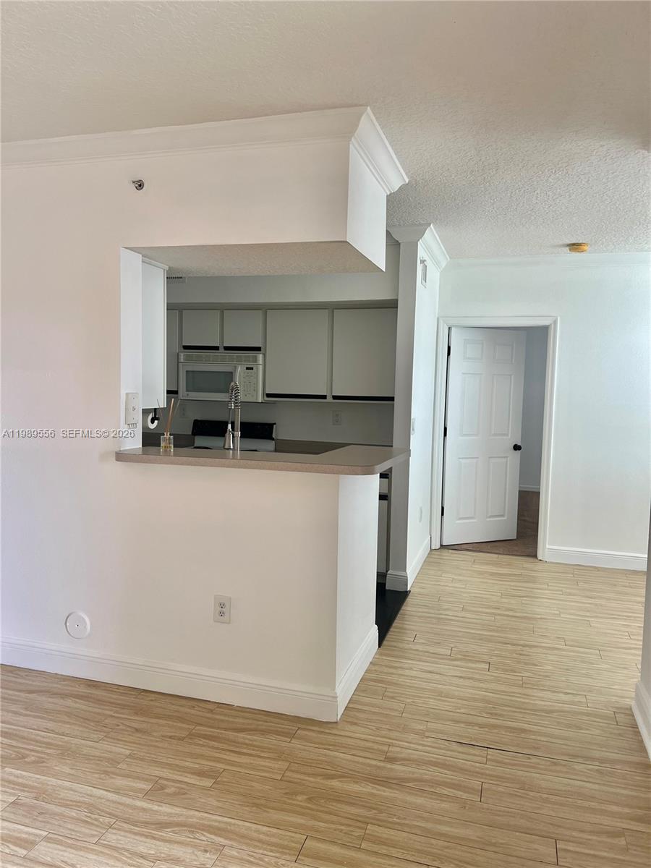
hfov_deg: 53.1
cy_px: 434
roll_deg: +0.3
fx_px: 652
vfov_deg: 67.3
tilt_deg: -3.4
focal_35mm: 26
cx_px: 326
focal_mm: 5.7
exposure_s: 1/120
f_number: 1.5
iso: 80
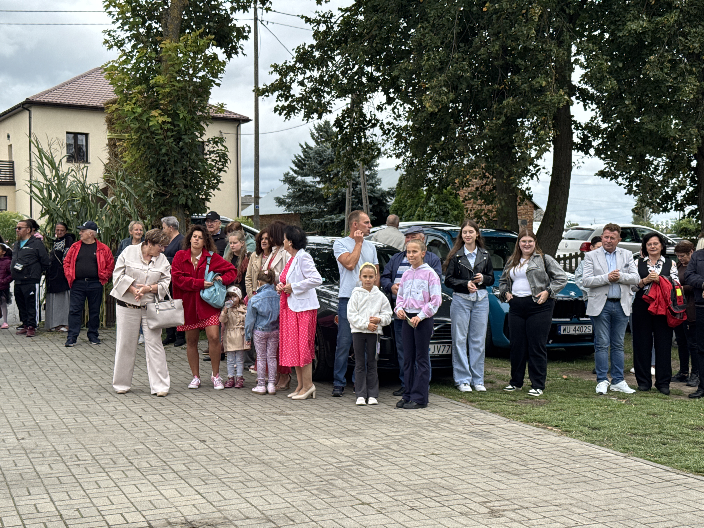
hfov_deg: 39.7
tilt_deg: -0.6
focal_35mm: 48
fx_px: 976
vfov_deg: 30.3
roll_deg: -0.3
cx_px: 352
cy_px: 264
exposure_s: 1/1059
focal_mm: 6.76
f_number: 1.78
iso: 64
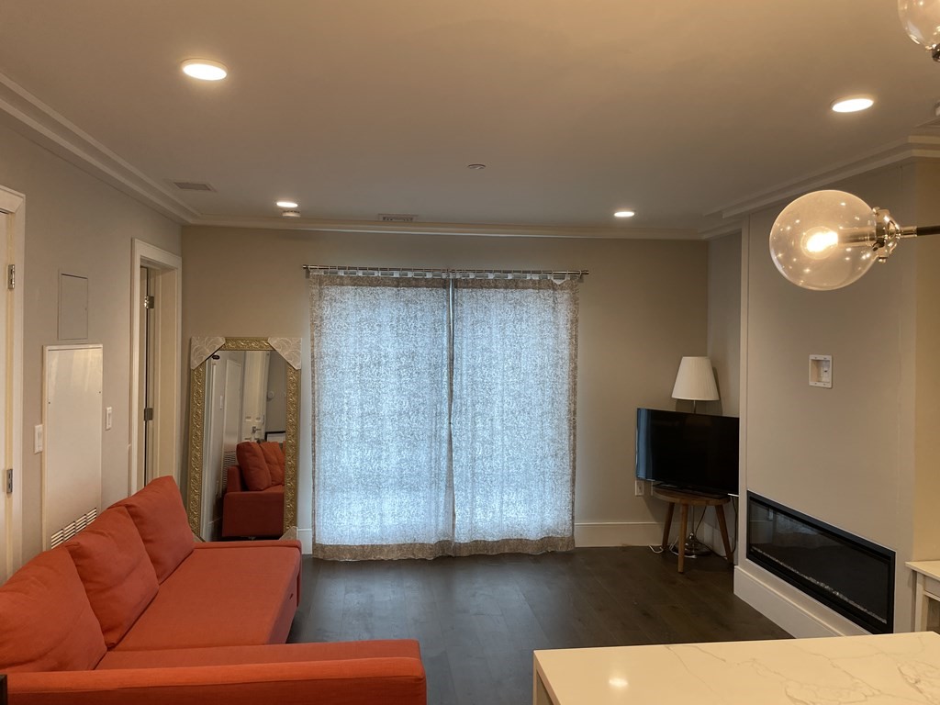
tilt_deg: +0.2
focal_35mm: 26
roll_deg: -1.1
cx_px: 470
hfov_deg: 67.3
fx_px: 706
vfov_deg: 53.1
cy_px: 352
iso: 125
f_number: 1.6
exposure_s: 1/120
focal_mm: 4.2
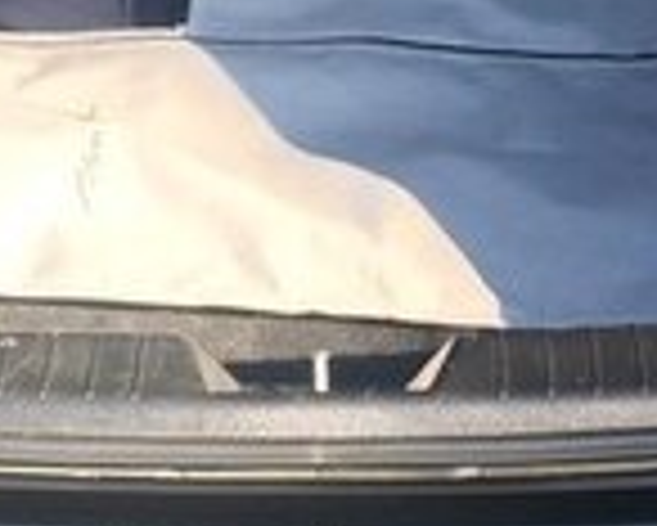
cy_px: -128
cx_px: 284
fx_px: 2491
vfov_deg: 11.8
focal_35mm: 128
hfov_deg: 15.0
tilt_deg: -24.6
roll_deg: +1.2
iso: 32
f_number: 2.2
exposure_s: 1/125
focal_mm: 4.15
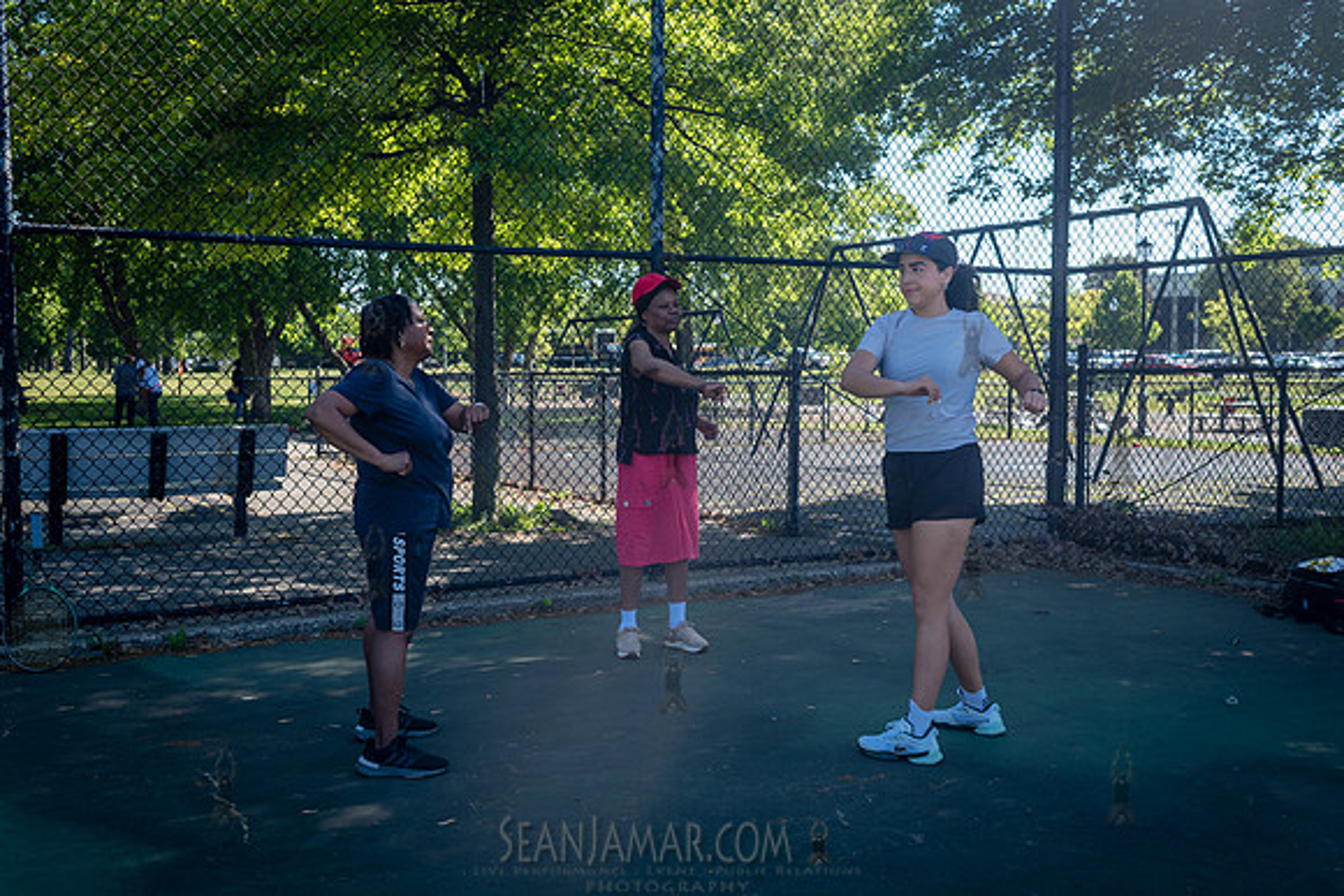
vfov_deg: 36.7
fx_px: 1353
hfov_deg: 52.8
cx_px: 685
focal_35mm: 36
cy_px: 448
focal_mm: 35
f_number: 4.5
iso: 200
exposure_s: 1/400
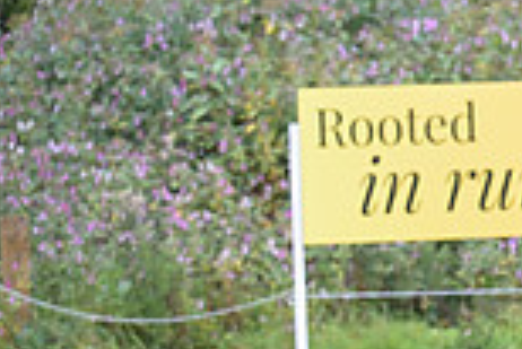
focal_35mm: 396
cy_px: 235
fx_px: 5747
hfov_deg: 5.1
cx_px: 939
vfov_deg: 3.5
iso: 2000
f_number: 3.2
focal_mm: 105
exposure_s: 1/1000
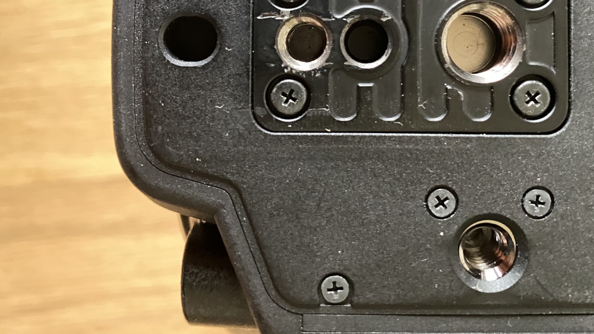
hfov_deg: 52.6
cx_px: 342
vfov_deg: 30.2
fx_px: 599
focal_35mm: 38
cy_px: 50
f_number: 1.8
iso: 1000
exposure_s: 1/29
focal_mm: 4.25
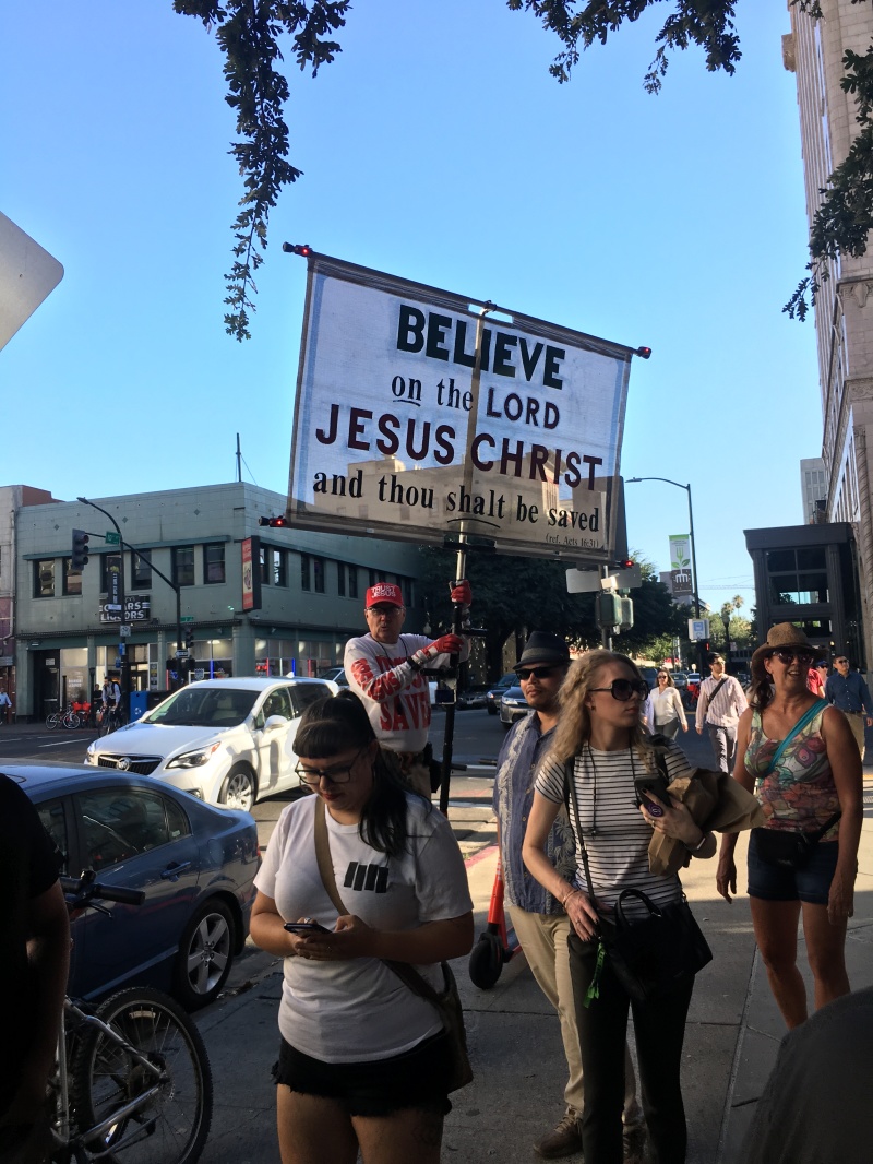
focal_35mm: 29
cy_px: 582
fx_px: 975
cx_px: 436
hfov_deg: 48.2
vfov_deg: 61.6
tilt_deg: +7.5
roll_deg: +1.8
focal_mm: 4.15
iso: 25
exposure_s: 1/405
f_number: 2.2
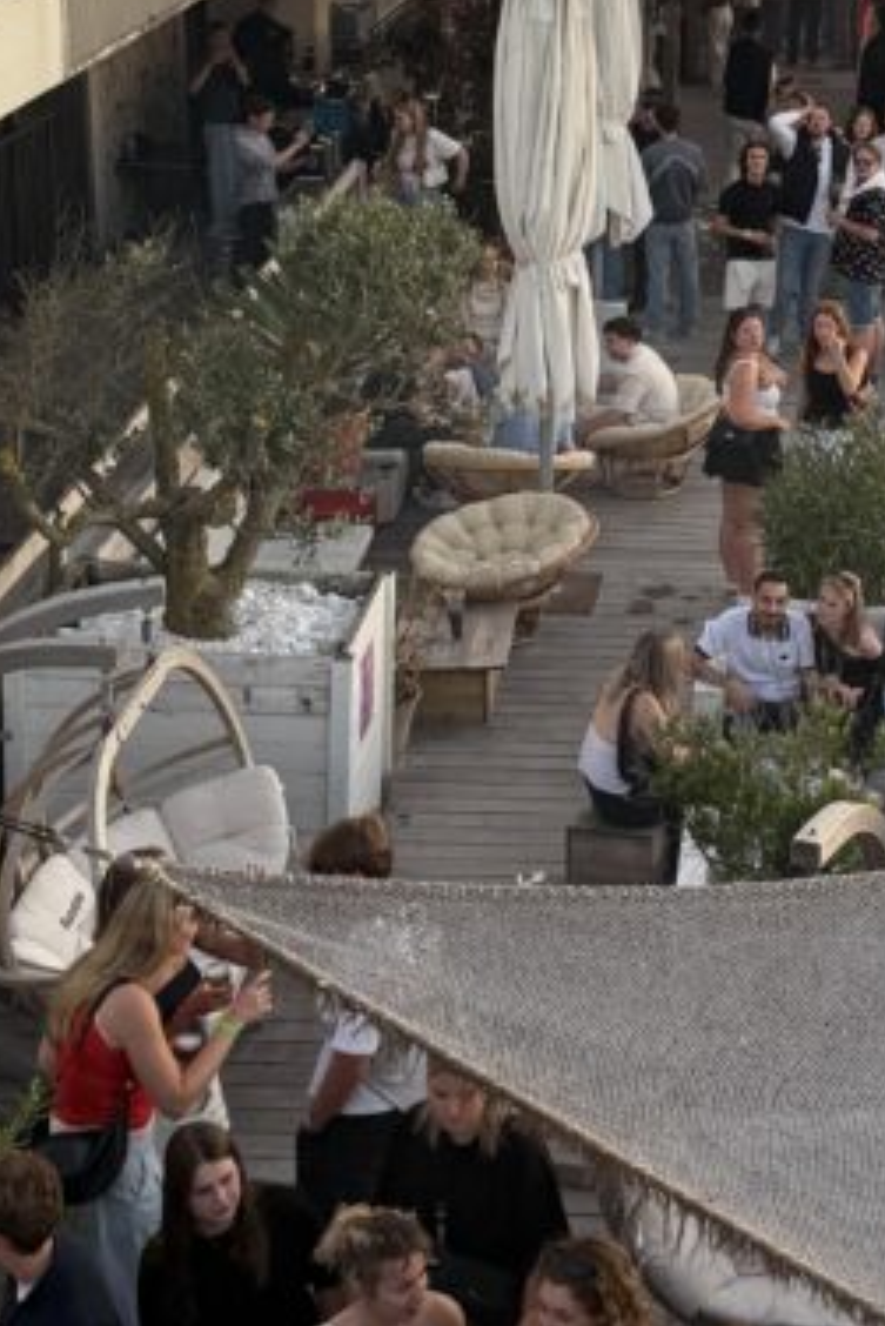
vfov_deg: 29.1
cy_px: 317
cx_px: 822
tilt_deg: -17.2
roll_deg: -1.7
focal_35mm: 68
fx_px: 2505
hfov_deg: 19.6
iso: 80
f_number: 1.78
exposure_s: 1/121
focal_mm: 6.76
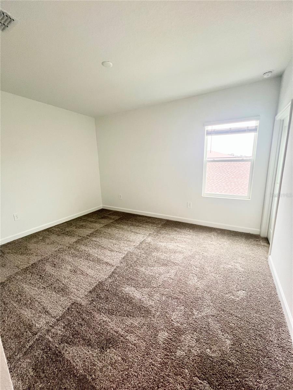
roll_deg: +1.0
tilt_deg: -10.7
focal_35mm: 13
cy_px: 195
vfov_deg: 106.2
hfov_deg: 89.9
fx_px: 147
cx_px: 146
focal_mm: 1.57
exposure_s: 1/120
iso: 160
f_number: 1.8
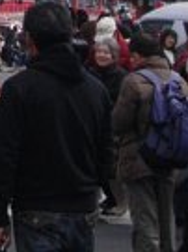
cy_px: -134
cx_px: -244
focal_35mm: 176
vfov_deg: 10.8
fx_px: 1276
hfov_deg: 7.9
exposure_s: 1/200
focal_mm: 6.42
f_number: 8.5
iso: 100
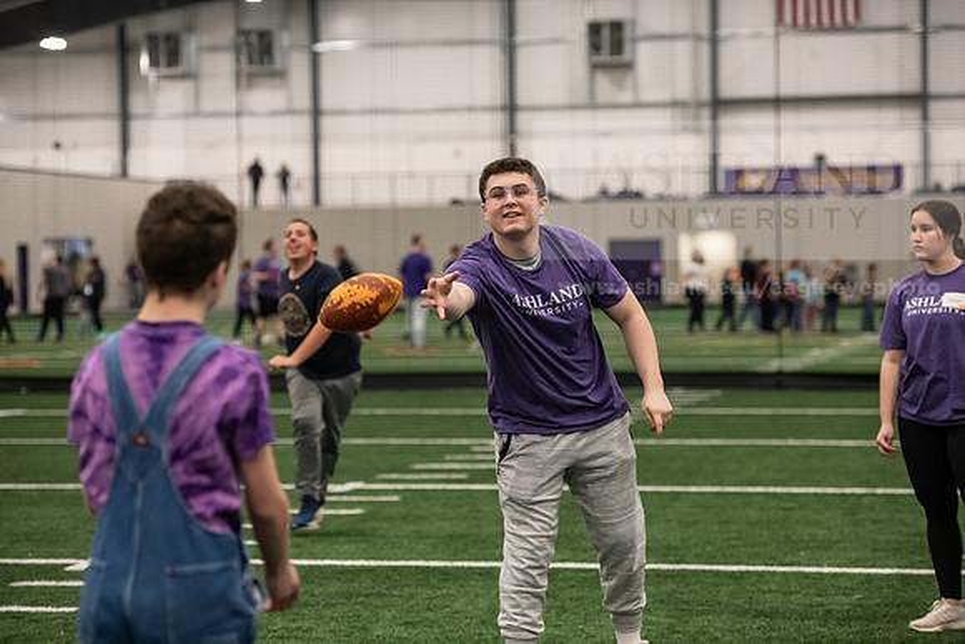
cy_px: 322
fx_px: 2949
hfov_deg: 18.6
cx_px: 482
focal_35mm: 110
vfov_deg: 12.5
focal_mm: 110
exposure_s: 1/250
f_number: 3.5
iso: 4000
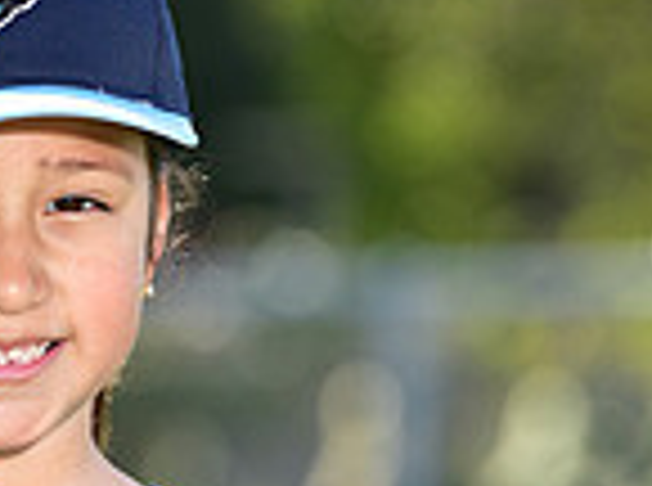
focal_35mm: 772
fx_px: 14505
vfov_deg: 1.9
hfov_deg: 2.6
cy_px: 662
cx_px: -25
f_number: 5
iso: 80
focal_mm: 200
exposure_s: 1/160
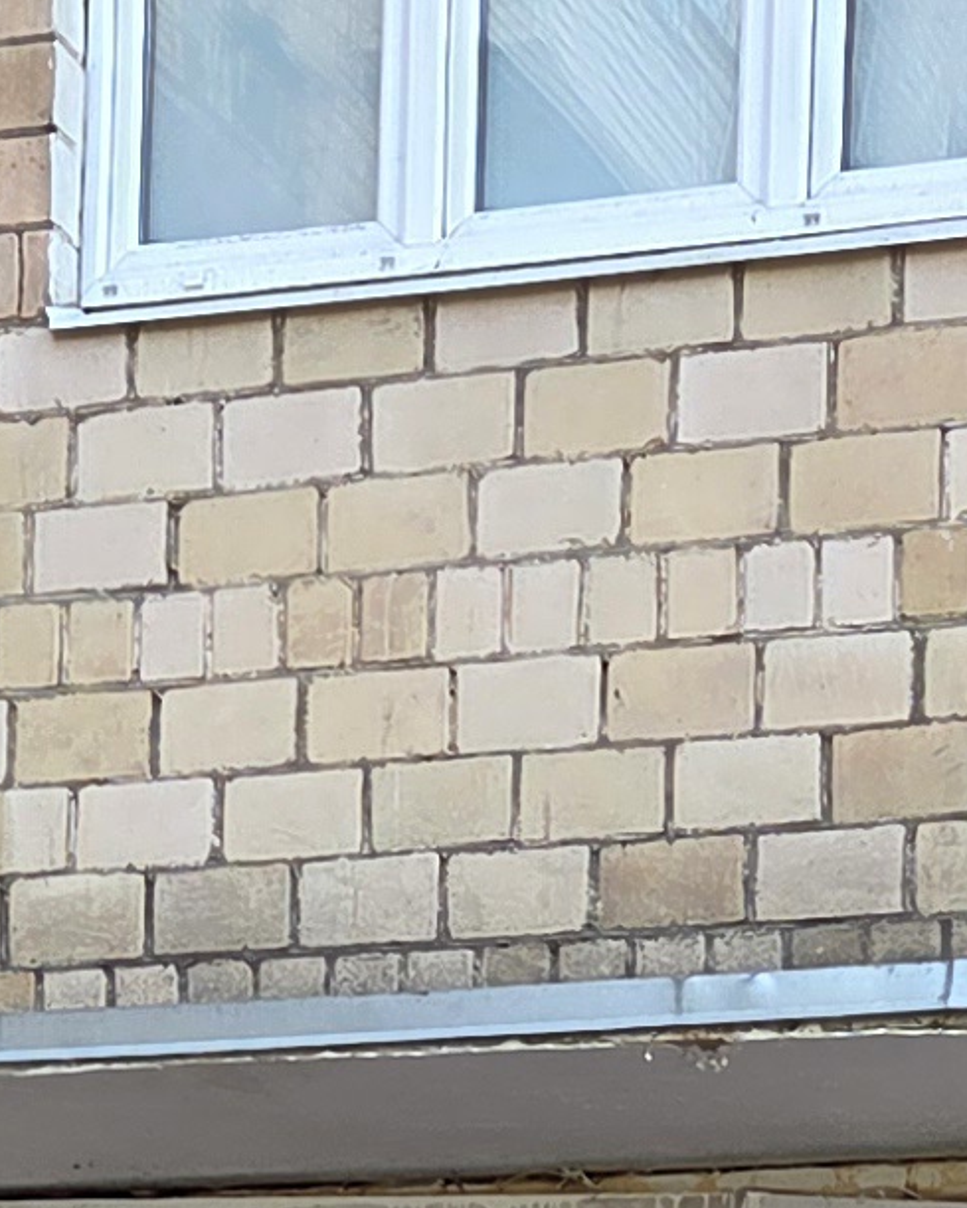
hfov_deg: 10.5
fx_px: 5258
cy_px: 2110
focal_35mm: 147
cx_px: 336
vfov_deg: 12.1
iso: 64
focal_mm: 5.4
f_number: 1.8
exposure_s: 1/180
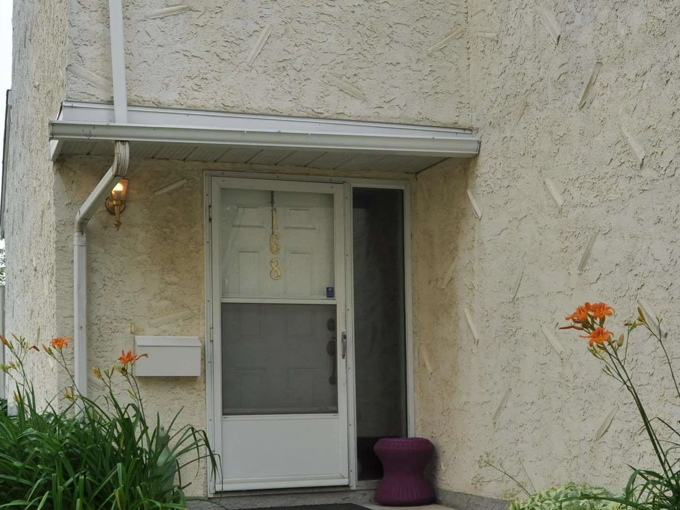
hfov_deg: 34.1
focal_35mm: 56
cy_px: 353
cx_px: 439
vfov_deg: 25.9
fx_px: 1100
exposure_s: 1/250
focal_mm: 18
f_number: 8
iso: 200
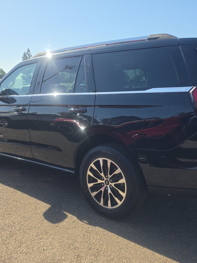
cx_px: 106
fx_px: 235
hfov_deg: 45.4
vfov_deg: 58.4
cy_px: 132
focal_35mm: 31
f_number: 1.4
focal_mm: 6.5
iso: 65
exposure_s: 1/6148
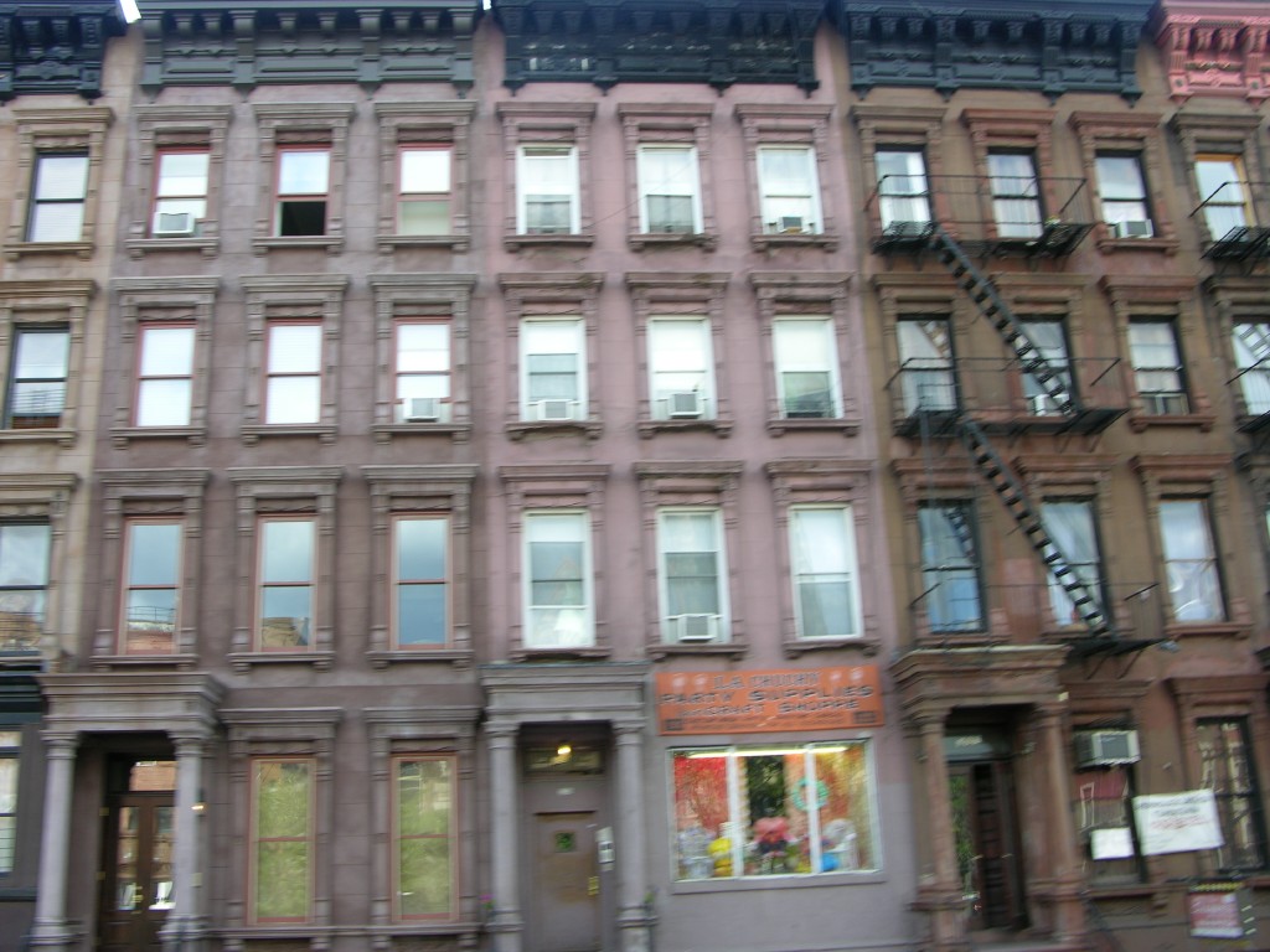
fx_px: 1284
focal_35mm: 35
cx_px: 635
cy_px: 476
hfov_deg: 52.6
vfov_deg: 40.7
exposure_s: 1/64.8
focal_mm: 8.9
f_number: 4
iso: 50
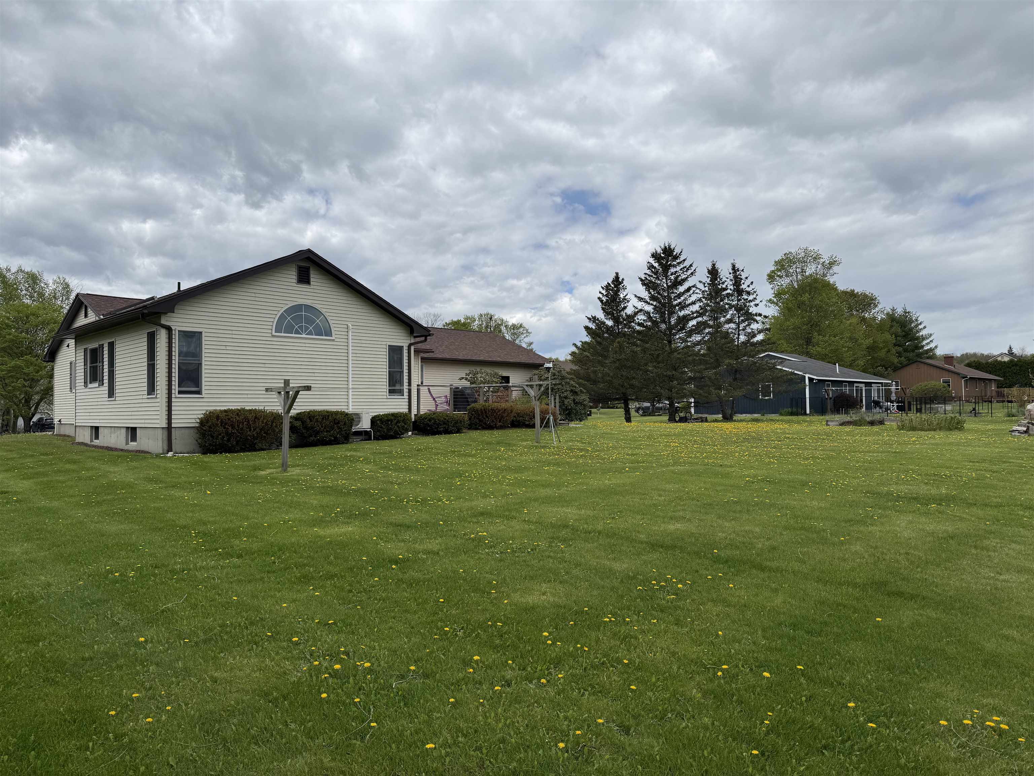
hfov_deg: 71.6
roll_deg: +0.7
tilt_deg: +2.3
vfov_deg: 56.8
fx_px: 717
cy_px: 388
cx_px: 517
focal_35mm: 24
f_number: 1.78
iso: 80
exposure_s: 1/6173
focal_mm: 6.76
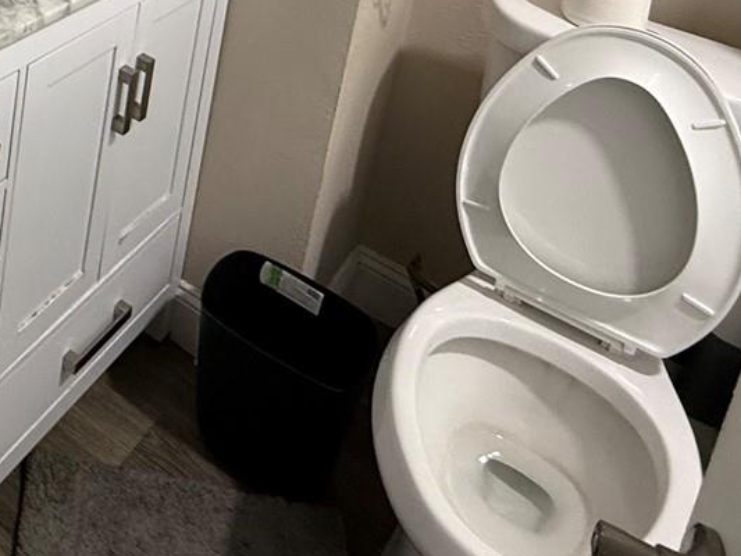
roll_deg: -6.1
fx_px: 899
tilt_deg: -13.6
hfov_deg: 39.6
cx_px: 3
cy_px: -204
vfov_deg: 27.4
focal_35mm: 42
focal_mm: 2.22
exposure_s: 1/60
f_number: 2.2
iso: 250
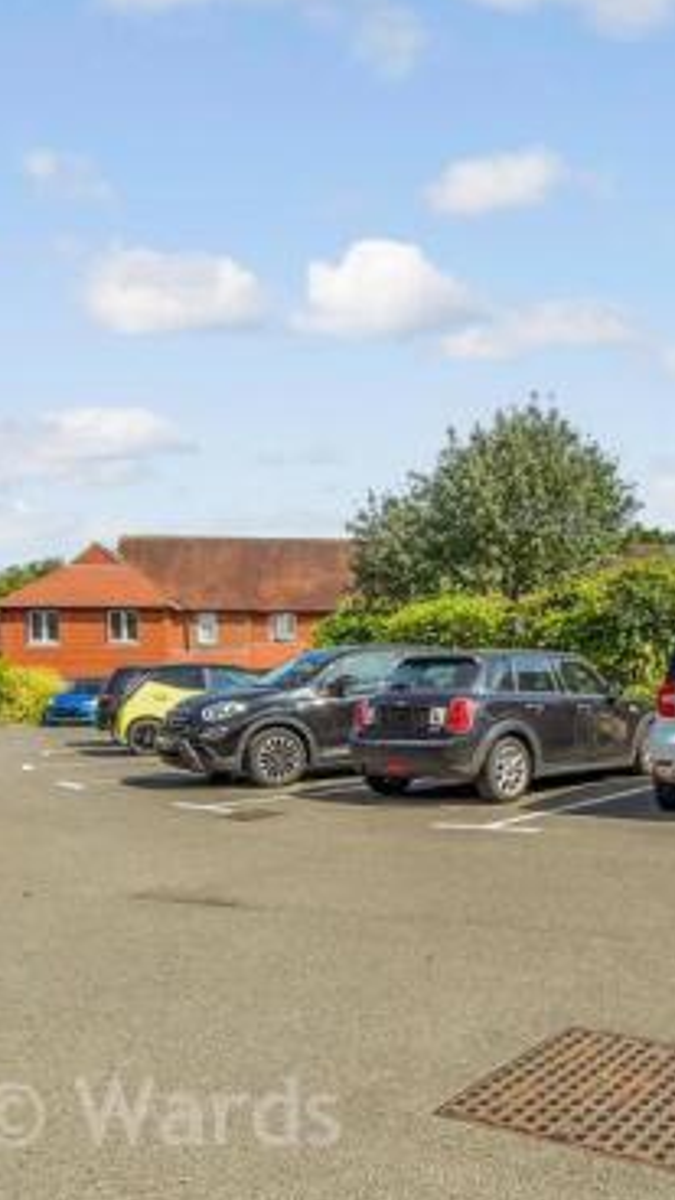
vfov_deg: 67.9
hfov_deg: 37.2
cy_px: 624
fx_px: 891
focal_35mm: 28
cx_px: 673
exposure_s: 1/400
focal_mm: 10
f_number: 8
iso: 160
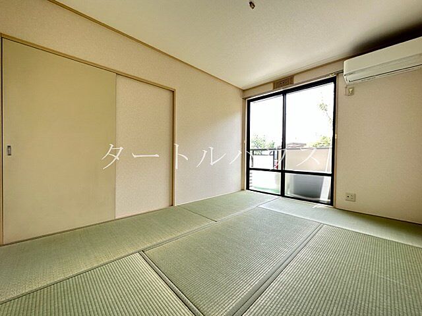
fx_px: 171
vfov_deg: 85.7
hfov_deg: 102.1
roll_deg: -0.9
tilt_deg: -1.0
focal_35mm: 14
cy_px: 158
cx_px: 211
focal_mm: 2.22
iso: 100
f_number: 2.2
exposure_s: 1/99
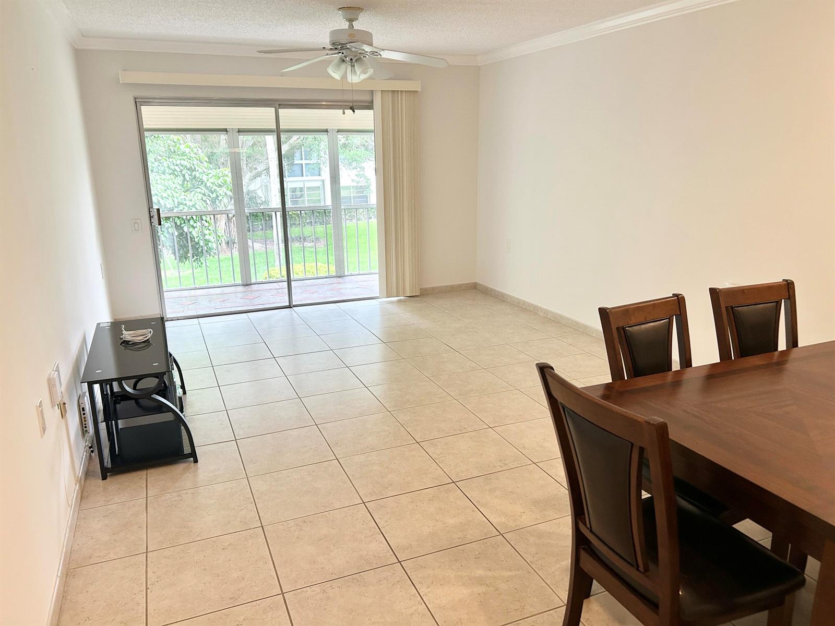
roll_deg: +0.8
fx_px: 627
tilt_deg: -14.9
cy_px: 313
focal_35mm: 26
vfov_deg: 53.1
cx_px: 418
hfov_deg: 67.3
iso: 125
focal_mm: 5.7
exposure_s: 1/120
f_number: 1.5
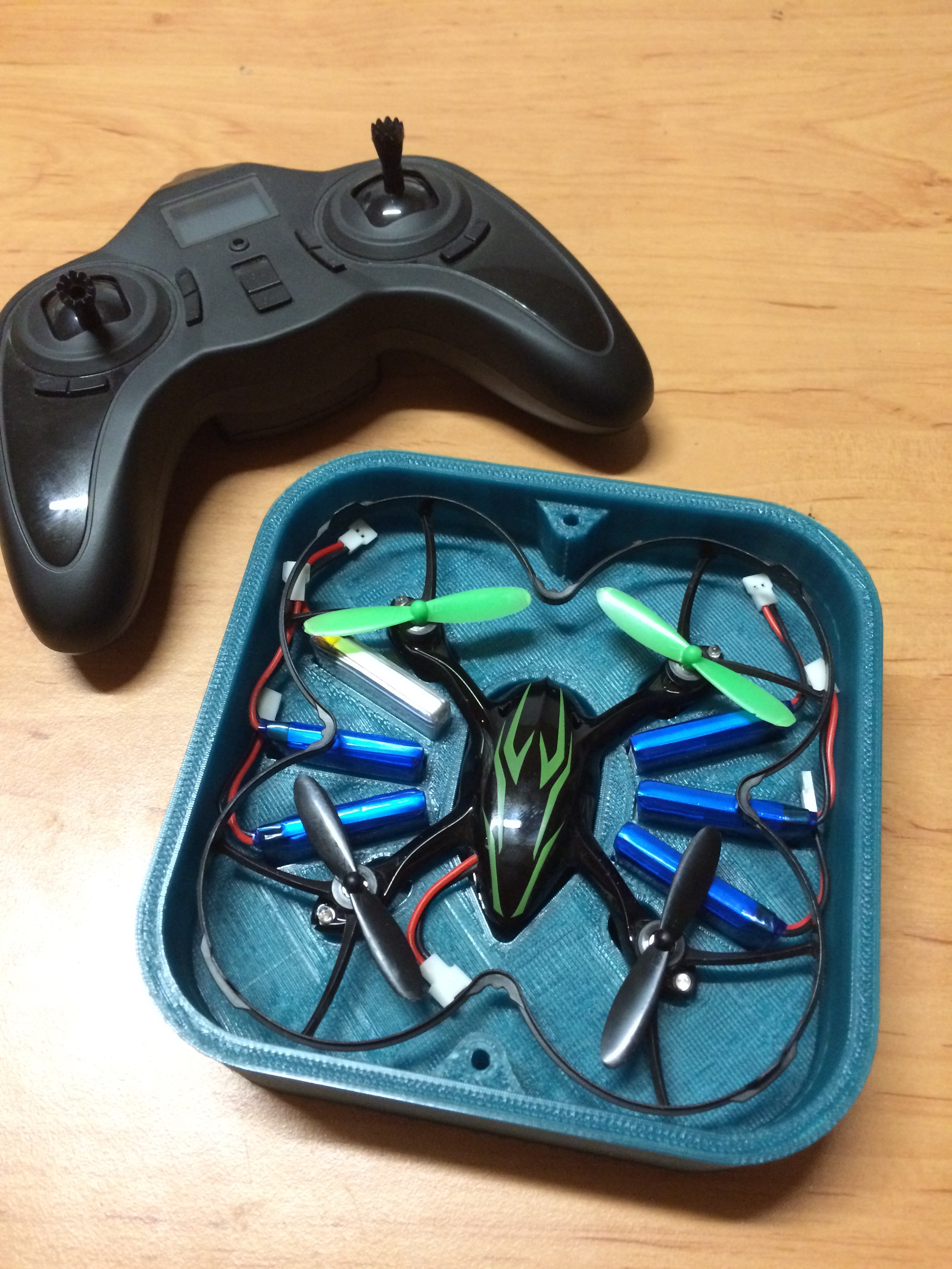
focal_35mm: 29
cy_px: 634
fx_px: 1063
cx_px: 476
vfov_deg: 61.7
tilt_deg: -62.0
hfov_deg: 48.2
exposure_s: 1/25
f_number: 2.2
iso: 320
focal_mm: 4.15
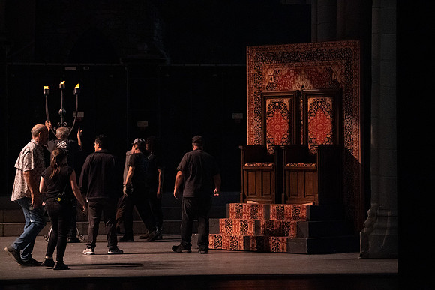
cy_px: 145
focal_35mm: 138
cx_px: 218
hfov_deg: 14.9
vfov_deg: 9.9
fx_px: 1668
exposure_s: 1/320
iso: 25600
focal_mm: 138
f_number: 5
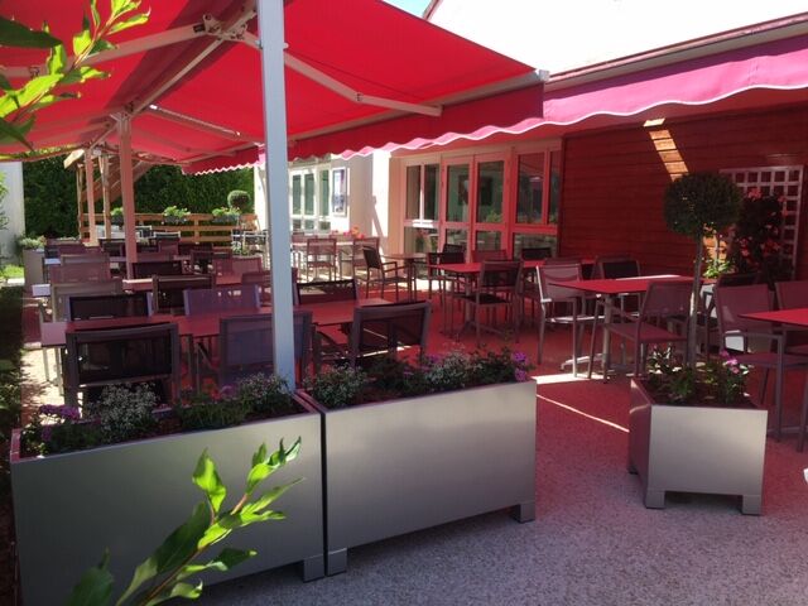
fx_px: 677
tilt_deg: -7.9
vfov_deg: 48.2
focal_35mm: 29
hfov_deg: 61.7
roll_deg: -1.3
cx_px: 404
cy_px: 303
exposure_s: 1/469
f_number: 2.2
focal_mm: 4.15
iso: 25
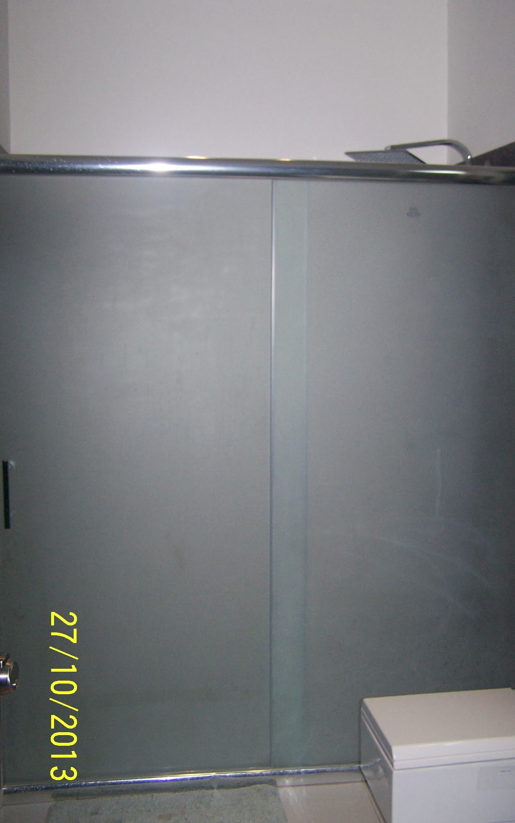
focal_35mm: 41
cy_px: 407
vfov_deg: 48.2
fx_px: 920
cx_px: 295
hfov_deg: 31.2
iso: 160
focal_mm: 6.3
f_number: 2.8
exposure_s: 1/60
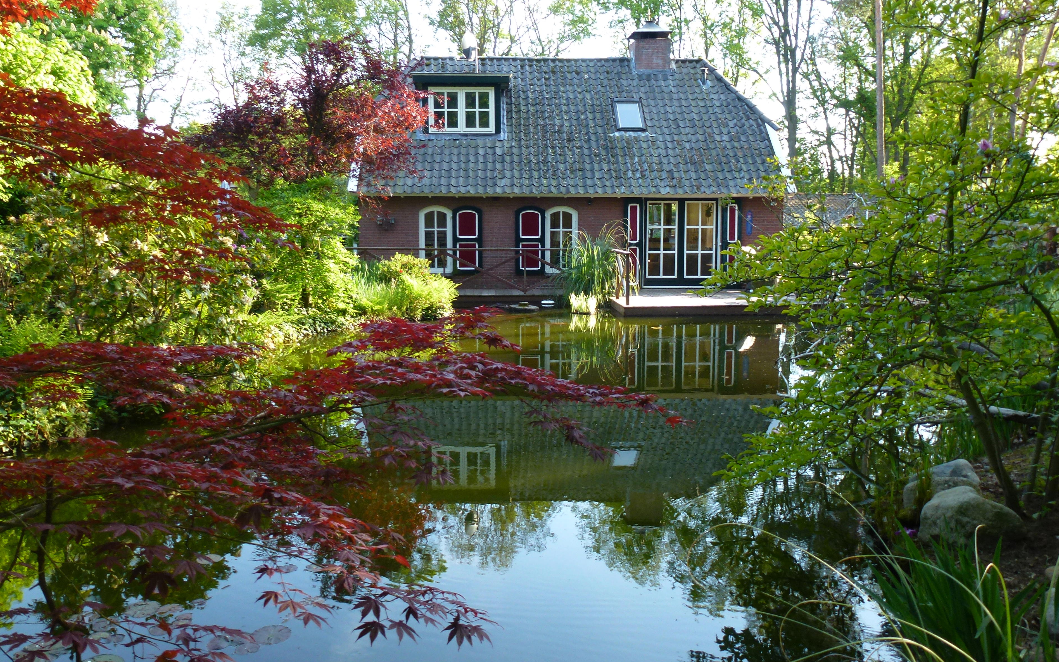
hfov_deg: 64.6
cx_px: 533
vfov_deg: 43.1
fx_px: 837
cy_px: 303
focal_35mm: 29
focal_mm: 4.7
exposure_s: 1/60
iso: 100
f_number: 3.4
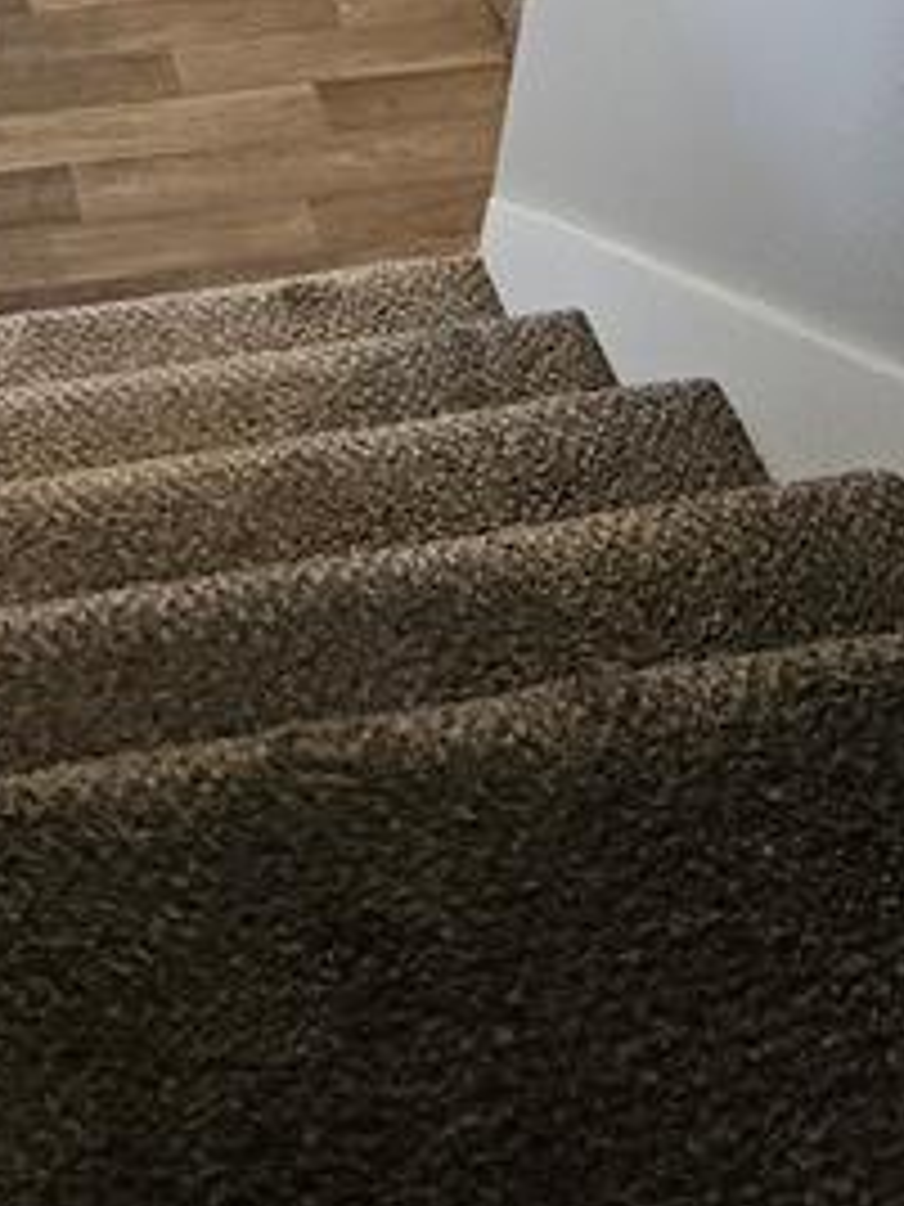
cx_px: 81
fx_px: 2298
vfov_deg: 25.7
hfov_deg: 21.7
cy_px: -306
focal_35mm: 66
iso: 800
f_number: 1.8
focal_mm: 5.4
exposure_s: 1/120
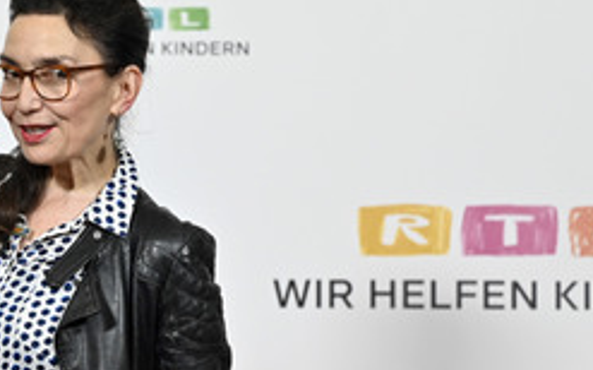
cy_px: 298
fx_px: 2552
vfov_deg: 8.3
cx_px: 66
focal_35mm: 158
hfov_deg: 13.2
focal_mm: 85
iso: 1000
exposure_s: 1/640
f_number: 2.8
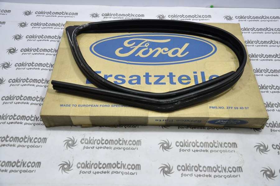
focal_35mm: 42
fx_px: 326
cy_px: 93
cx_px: 140
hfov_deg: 46.4
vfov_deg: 31.8
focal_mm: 28
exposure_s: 1/40
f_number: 4.5
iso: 320
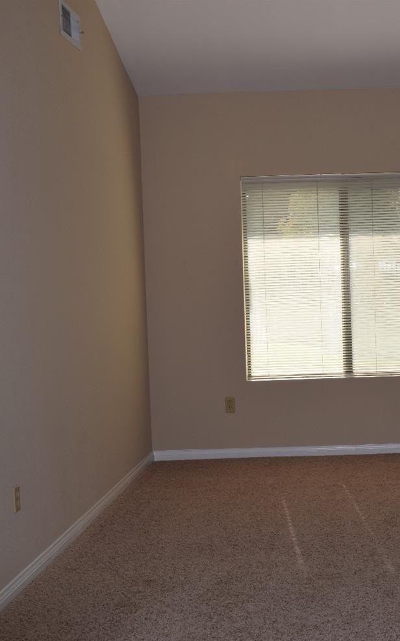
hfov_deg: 22.6
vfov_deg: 36.3
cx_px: 352
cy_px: 325
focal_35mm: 56
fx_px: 977
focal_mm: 24
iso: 110
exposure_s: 1/125
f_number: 5.6
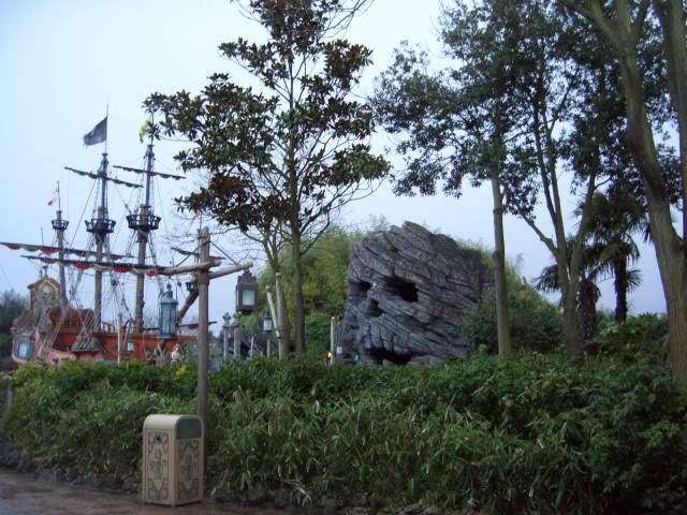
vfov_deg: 36.8
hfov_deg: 47.9
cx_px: 344
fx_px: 774
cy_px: 258
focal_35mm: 39
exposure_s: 1/10
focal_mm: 8
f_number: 2.8
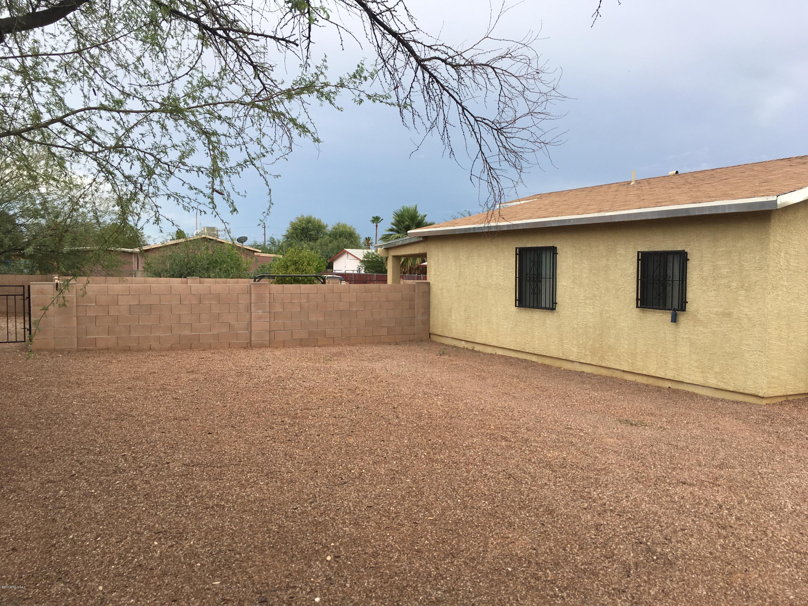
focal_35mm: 29
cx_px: 404
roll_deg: -0.2
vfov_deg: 48.2
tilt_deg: -3.1
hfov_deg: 61.7
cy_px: 303
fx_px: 677
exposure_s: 1/427
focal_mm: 4.15
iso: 25
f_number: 2.2
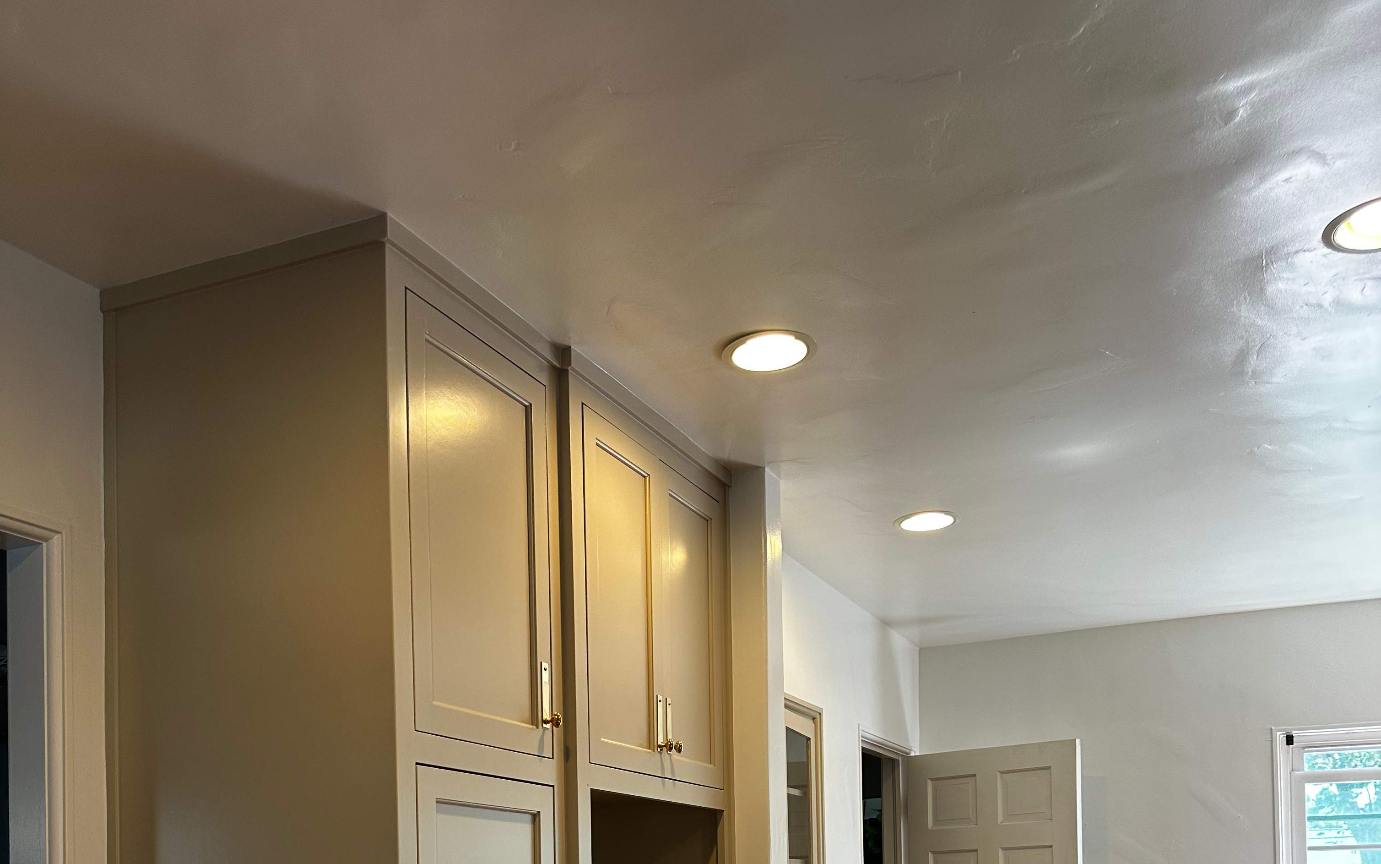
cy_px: 877
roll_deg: +0.3
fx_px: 1280
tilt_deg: +2.3
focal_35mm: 34
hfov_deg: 56.7
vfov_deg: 33.8
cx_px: 690
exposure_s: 1/120
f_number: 1.78
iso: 125
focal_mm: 6.86
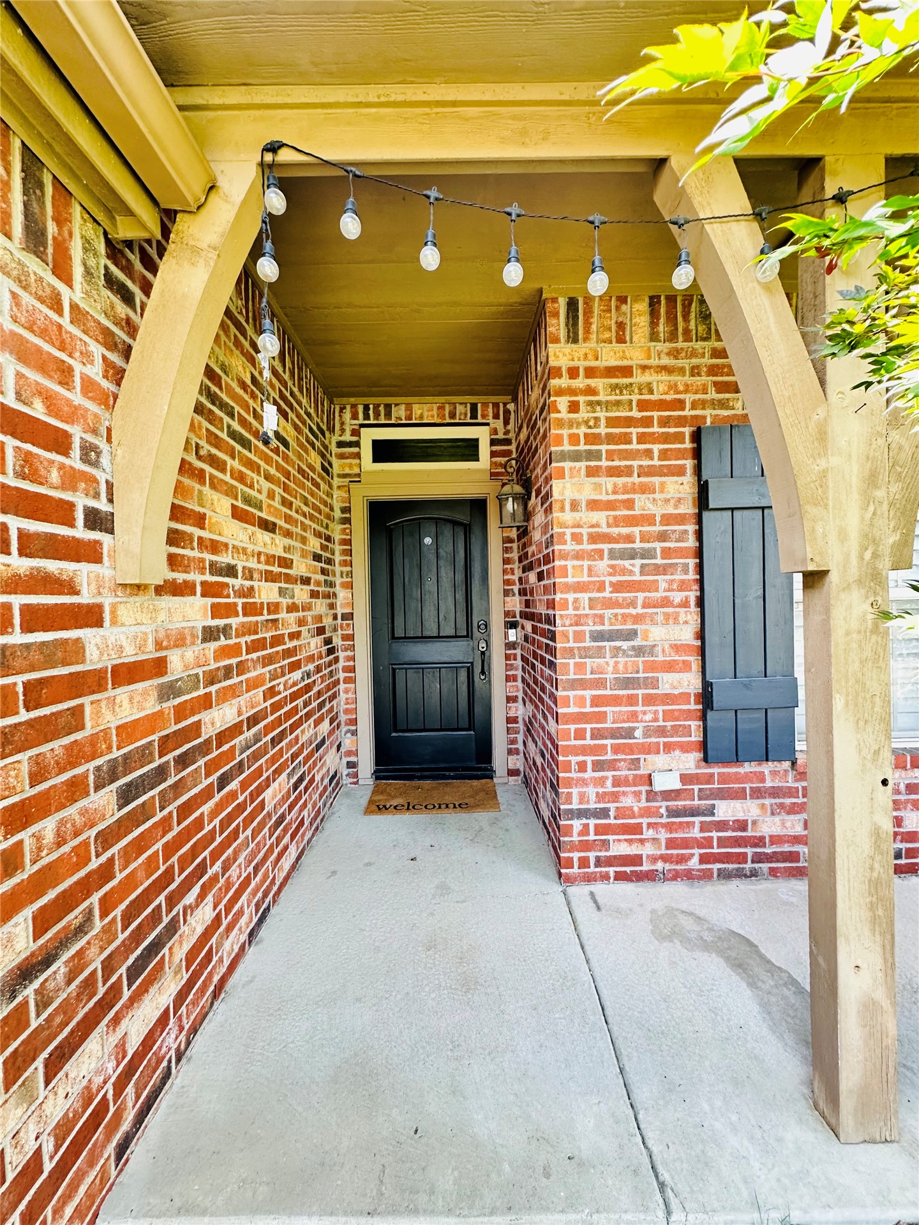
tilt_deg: -1.2
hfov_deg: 85.7
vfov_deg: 102.1
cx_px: 460
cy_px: 612
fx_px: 496
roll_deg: +0.3
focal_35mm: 14
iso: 200
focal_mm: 2.22
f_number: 2.2
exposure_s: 1/99
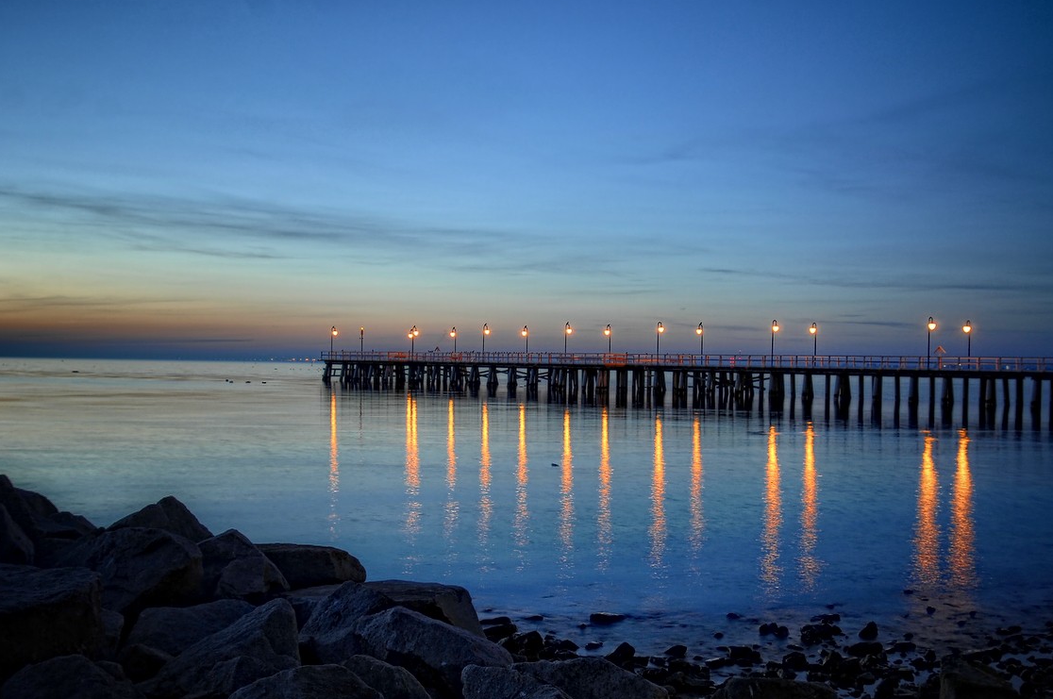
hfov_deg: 48.9
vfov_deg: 33.6
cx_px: 583
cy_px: 379
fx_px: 1156
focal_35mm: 40
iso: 100
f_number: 5
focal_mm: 23
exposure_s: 1.6
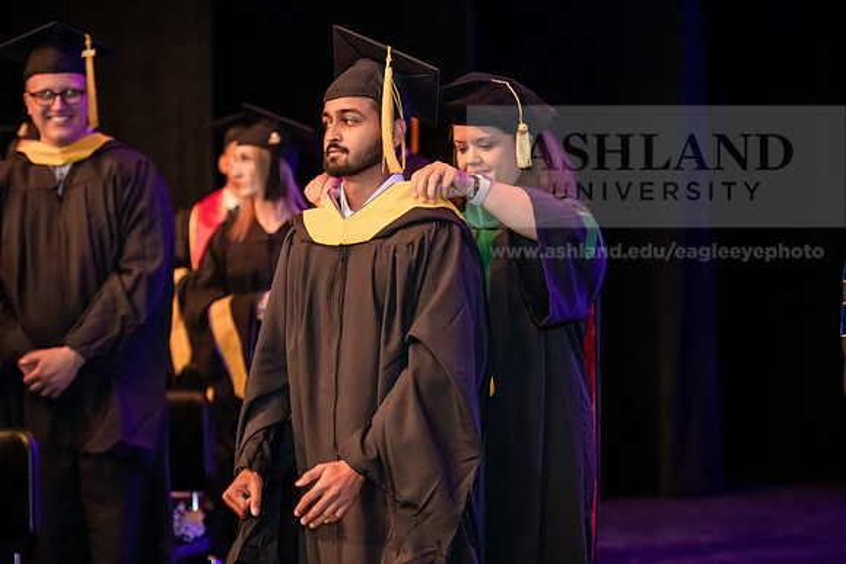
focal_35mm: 98
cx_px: 423
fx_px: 2303
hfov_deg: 20.8
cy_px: 282
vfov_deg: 14.0
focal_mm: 98
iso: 3200
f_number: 3.2
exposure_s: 1/200
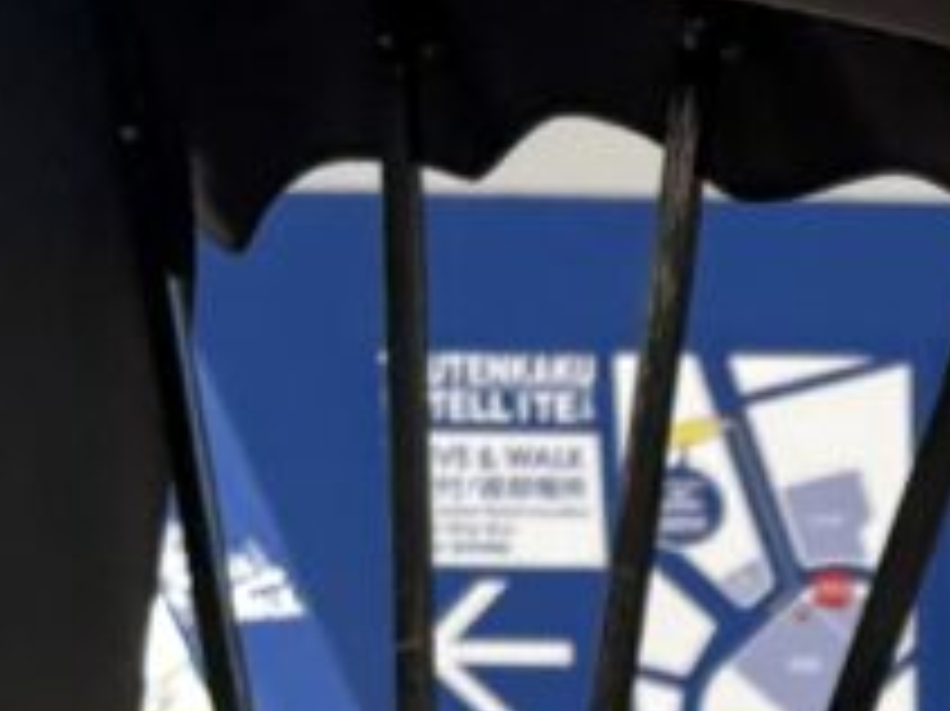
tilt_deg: -1.0
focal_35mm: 158
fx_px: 4334
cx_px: 1081
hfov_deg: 12.3
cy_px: 1274
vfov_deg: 9.0
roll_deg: -0.7
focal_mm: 5.96
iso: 64
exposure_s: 1/365
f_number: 1.6
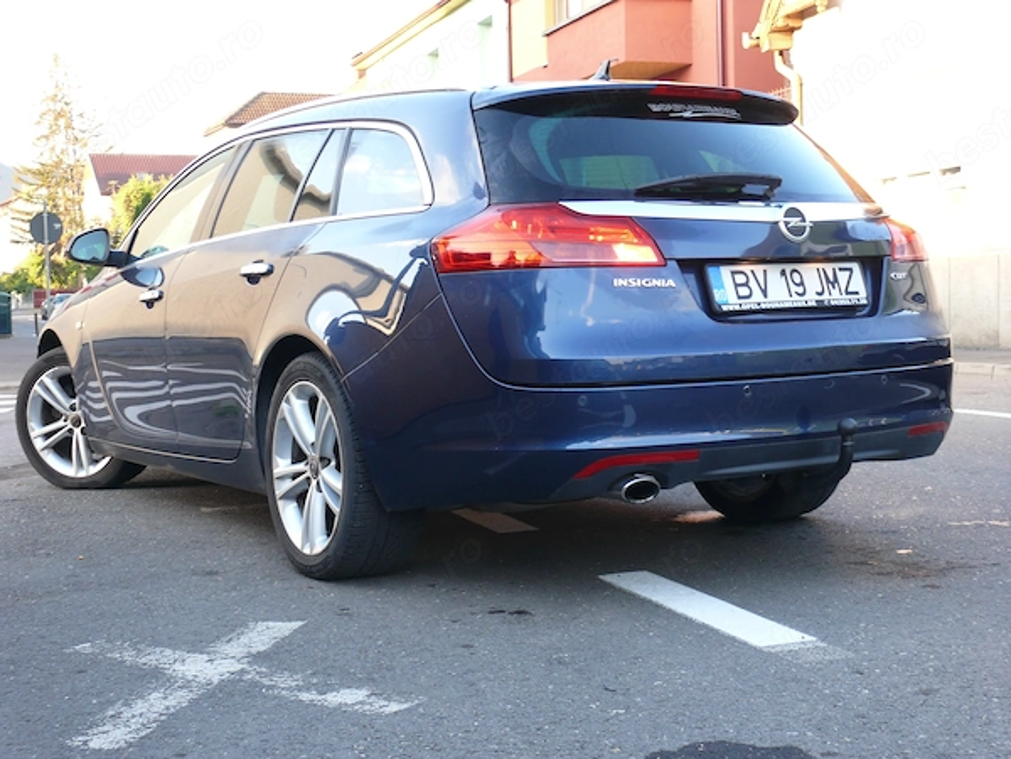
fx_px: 1490
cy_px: 380
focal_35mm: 51
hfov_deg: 37.5
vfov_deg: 28.6
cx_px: 506
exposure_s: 1/40
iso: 100
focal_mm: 10.8
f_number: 3.2
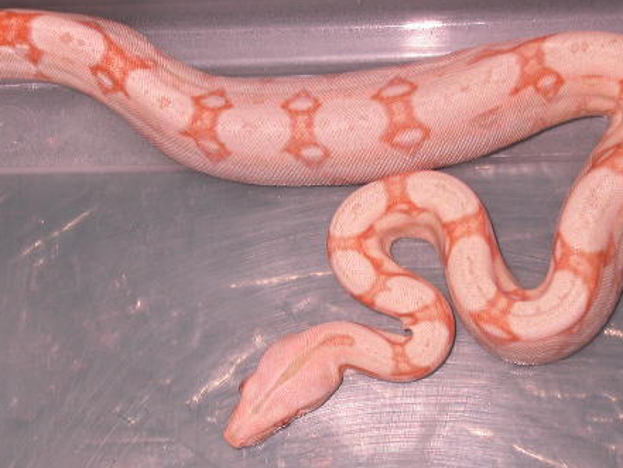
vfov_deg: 11.0
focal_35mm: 135
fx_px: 2430
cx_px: 242
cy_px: 300
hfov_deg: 14.6
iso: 100
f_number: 3.8
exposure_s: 1/60.3
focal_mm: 19.3
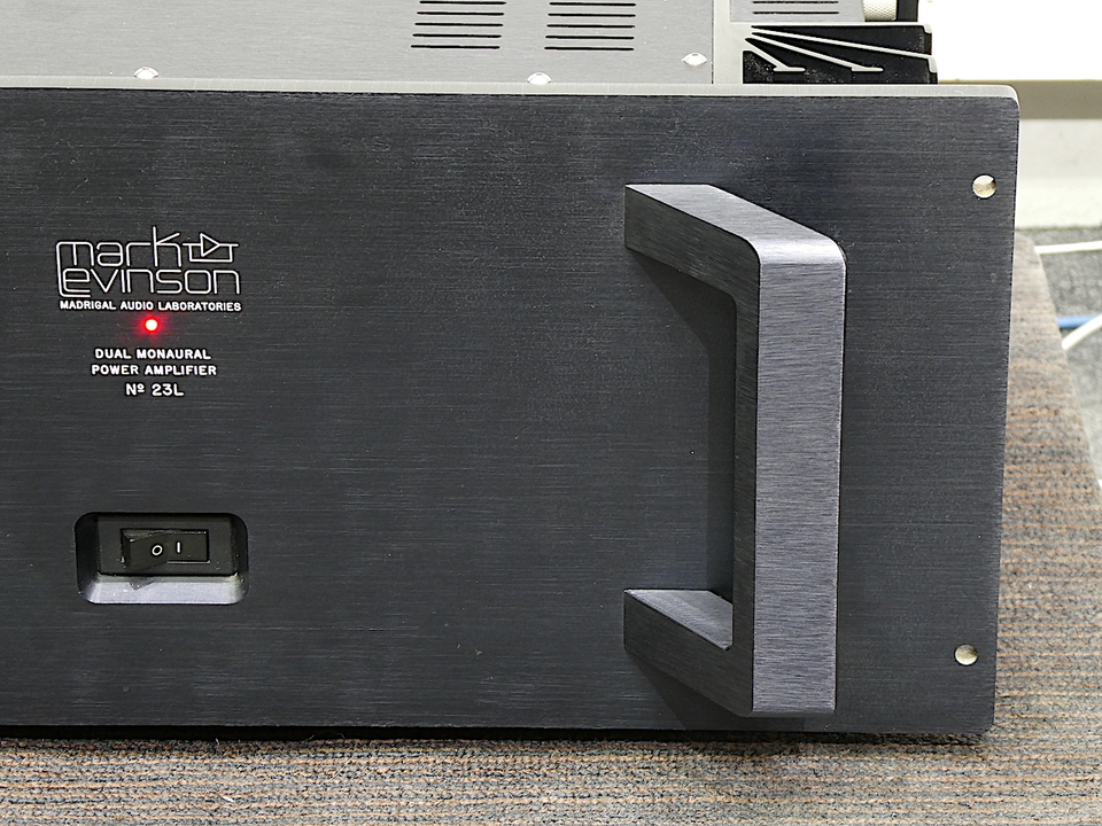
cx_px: 551
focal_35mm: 124
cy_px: 413
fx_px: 3948
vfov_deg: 12.0
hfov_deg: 15.9
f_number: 5.2
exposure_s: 1/1.3
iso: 200
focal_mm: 22.3
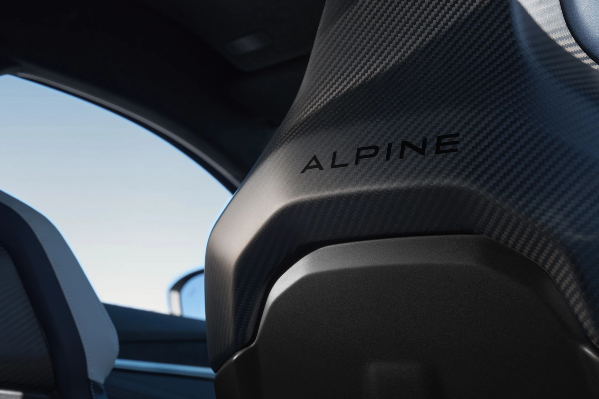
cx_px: 300
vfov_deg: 19.5
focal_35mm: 70
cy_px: 200
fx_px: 1164
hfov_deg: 28.8
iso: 250
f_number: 13
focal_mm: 70
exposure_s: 1/100
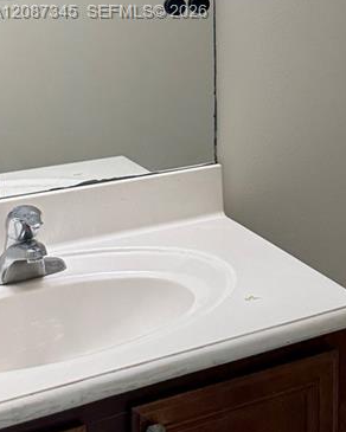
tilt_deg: -5.4
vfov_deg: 23.8
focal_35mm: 77
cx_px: 521
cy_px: 13
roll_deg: -1.5
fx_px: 986
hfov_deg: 17.8
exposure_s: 1/120
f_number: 1.78
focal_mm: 6.76
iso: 200
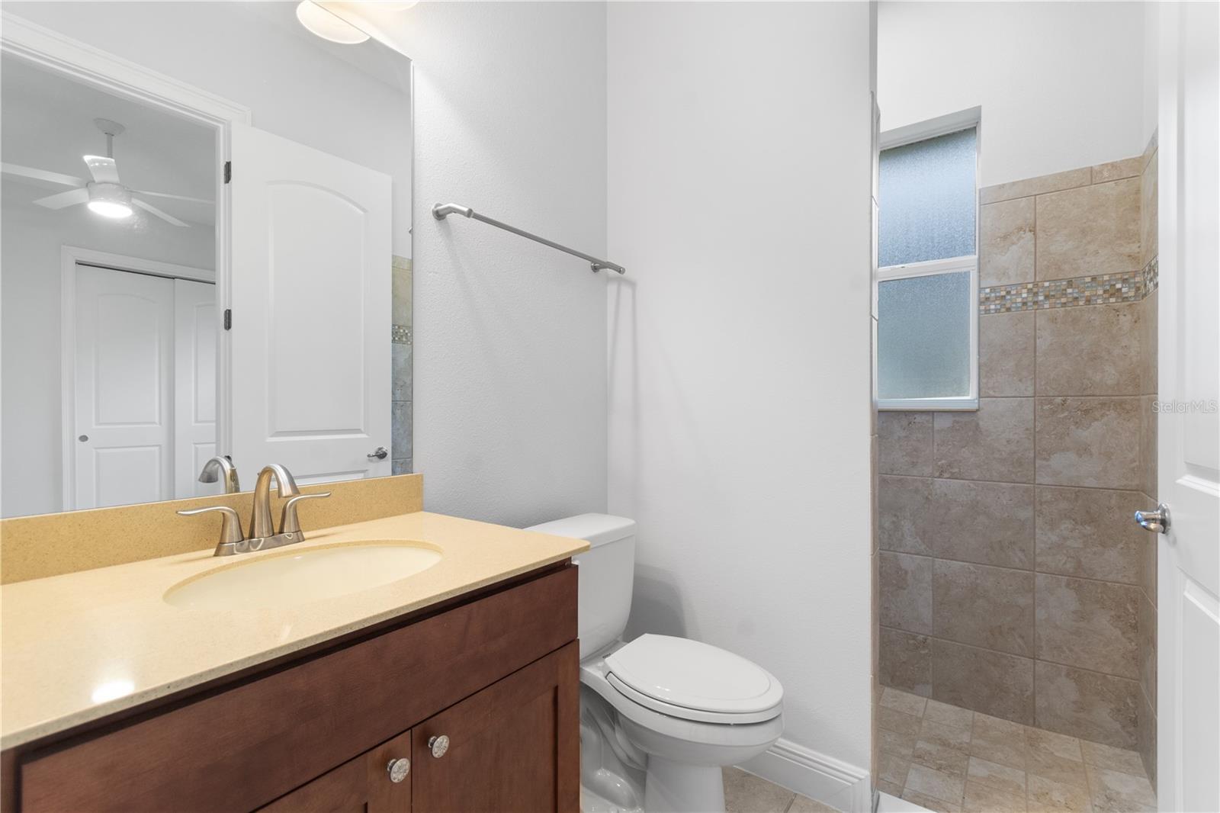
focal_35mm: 15
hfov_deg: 100.4
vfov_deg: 77.3
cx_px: 610
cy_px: 406
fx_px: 508
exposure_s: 1/4
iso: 320
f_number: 7.1
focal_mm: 10
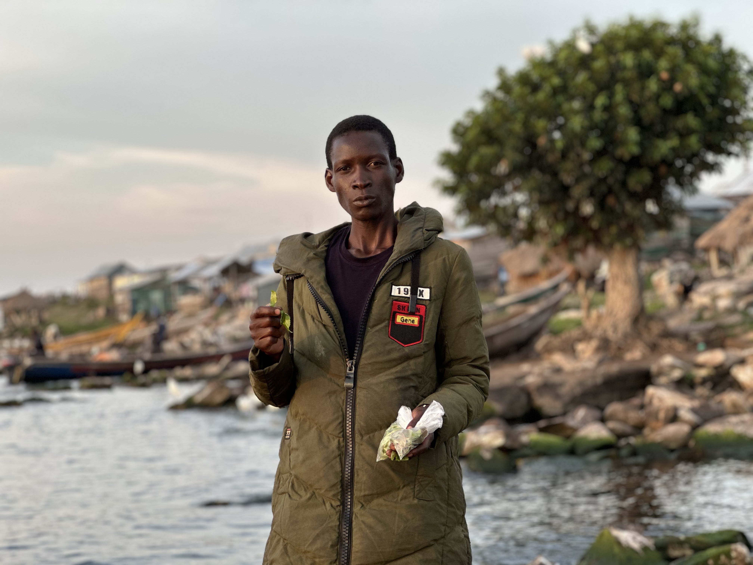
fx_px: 1675
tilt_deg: +2.1
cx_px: 376
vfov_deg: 19.1
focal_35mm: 77
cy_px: 282
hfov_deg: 25.3
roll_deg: +1.3
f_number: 2.8
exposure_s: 1/121
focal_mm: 9
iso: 50
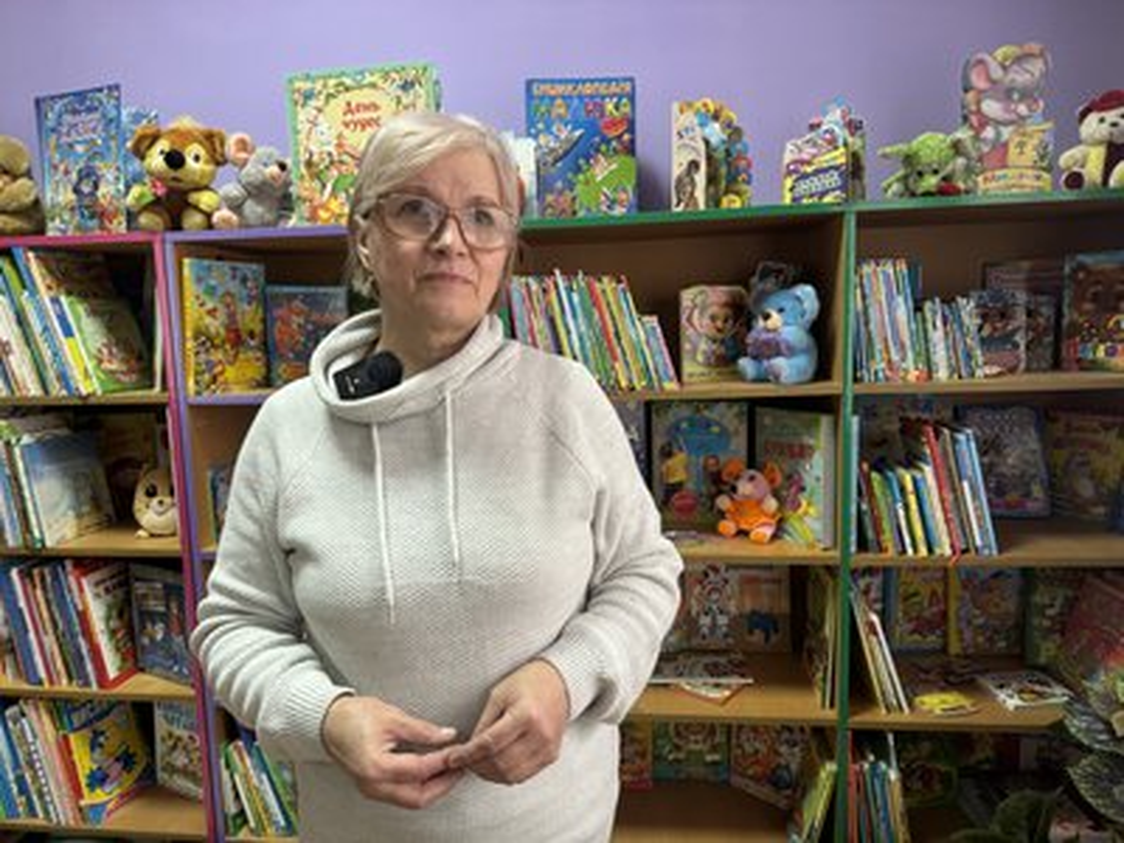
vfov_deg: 56.8
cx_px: 562
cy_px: 422
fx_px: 779
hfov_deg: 71.6
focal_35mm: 24
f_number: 1.78
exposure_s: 1/50
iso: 400
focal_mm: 6.86
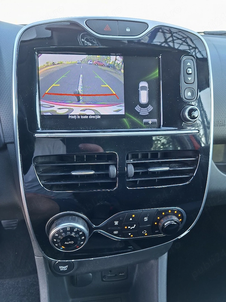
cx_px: 113
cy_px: 151
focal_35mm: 23
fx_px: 200
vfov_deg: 73.9
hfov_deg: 58.9
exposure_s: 1/100
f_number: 1.8
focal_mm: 5.54
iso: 125
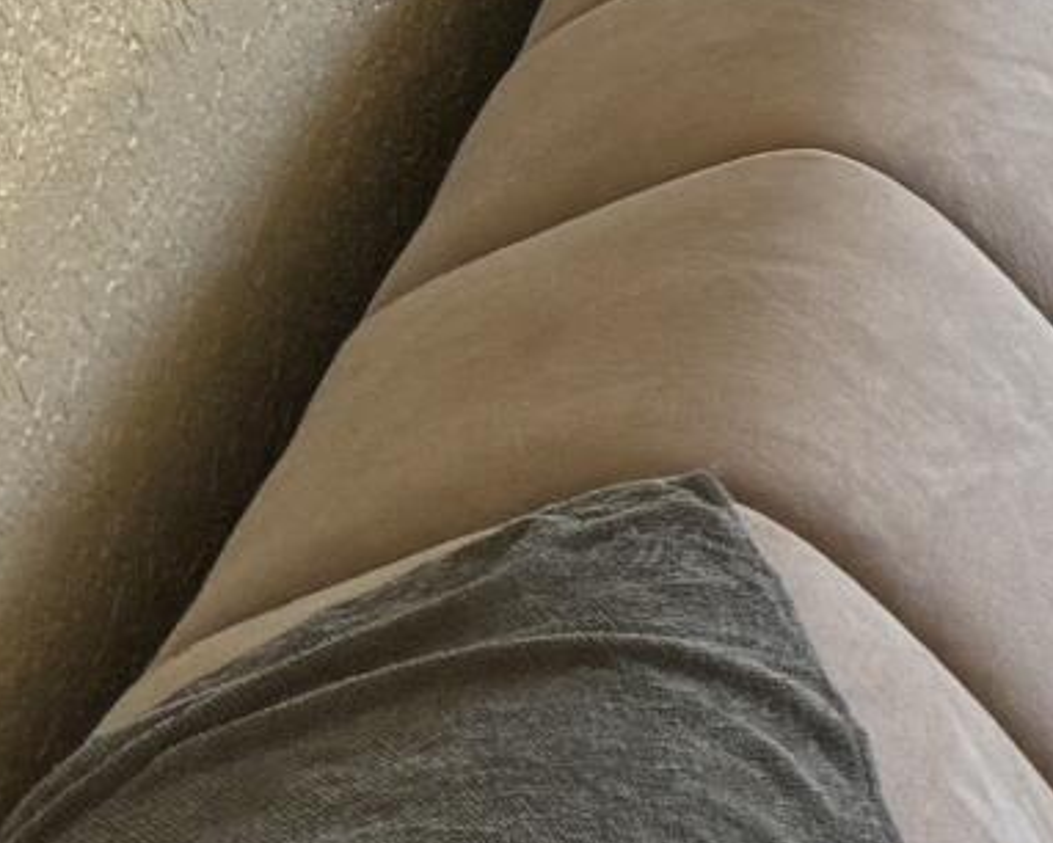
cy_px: -642
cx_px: 4003
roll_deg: +3.7
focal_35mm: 184
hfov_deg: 7.7
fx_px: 5737
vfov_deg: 8.1
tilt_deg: -16.5
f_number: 1.78
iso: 125
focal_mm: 6.86
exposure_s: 1/121
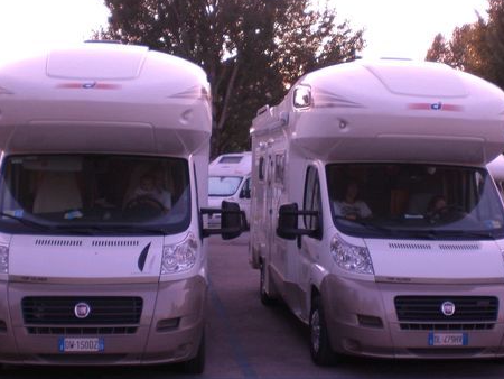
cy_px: 220
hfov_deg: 35.5
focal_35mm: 54
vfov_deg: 27.0
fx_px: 787
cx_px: 265
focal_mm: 6.3
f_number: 3.1
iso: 50
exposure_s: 1/160
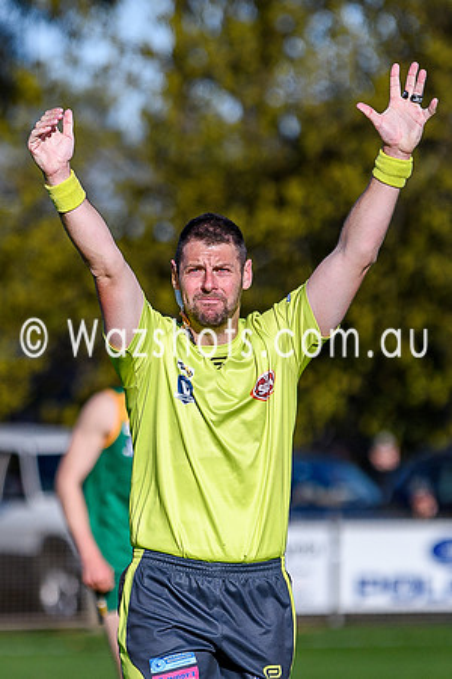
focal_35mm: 672
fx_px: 12659
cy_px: 504
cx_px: 179
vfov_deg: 3.1
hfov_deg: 2.0
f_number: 2.8
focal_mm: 165
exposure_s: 1/5000
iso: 200
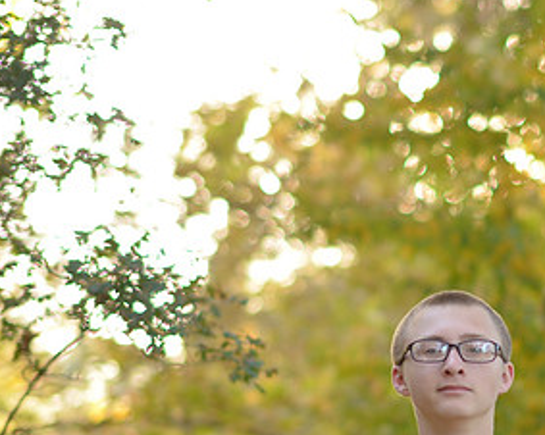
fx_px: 2321
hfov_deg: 13.3
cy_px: 316
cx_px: 499
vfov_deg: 10.7
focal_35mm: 144
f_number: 1.4
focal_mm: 50
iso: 640
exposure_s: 1/1250
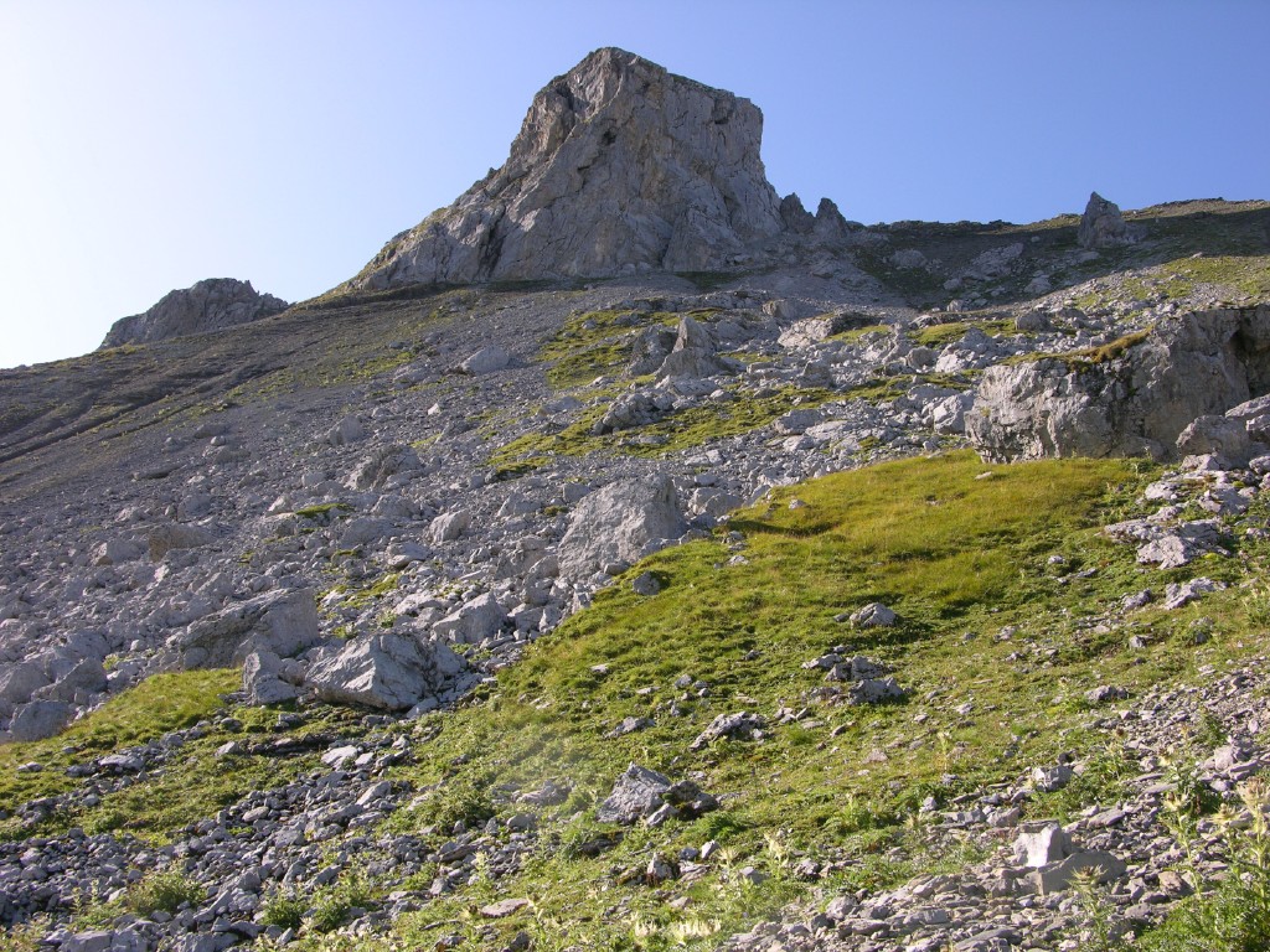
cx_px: 635
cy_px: 476
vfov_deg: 40.7
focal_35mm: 35
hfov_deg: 52.6
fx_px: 1284
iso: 50
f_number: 5
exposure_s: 1/177
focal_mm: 8.9
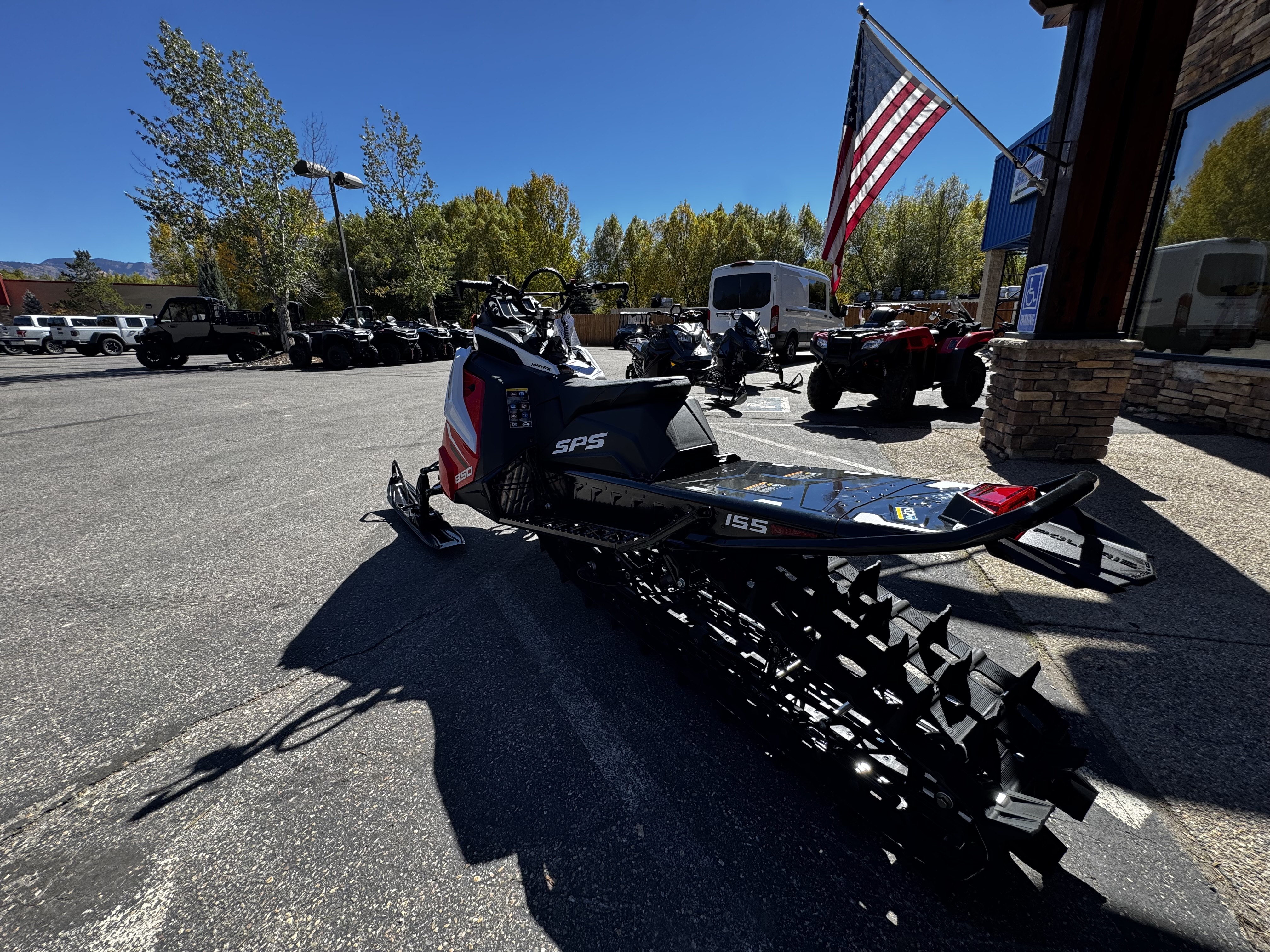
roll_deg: +0.8
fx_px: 514
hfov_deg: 102.1
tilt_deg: -17.6
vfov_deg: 85.7
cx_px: 635
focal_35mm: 14
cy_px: 476
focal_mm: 2.22
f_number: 2.2
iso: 40
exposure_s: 1/556
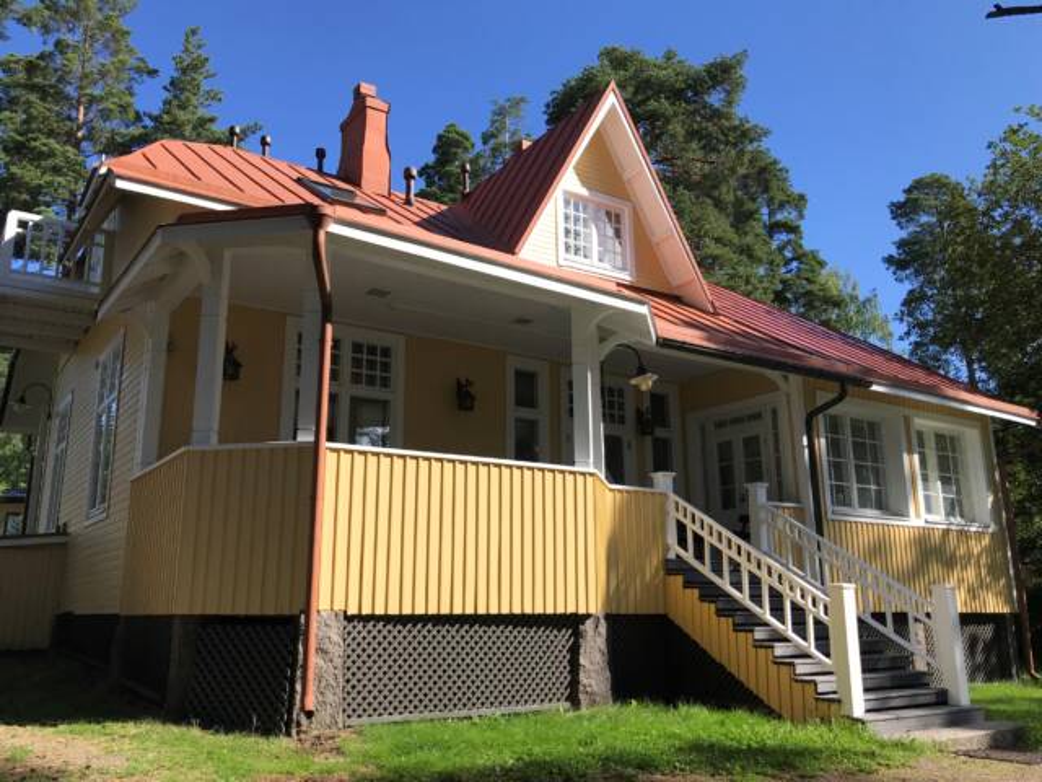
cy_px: 391
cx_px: 521
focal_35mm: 28
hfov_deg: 63.4
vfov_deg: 49.7
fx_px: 843
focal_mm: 3.99
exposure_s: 1/1546
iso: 20
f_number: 1.8
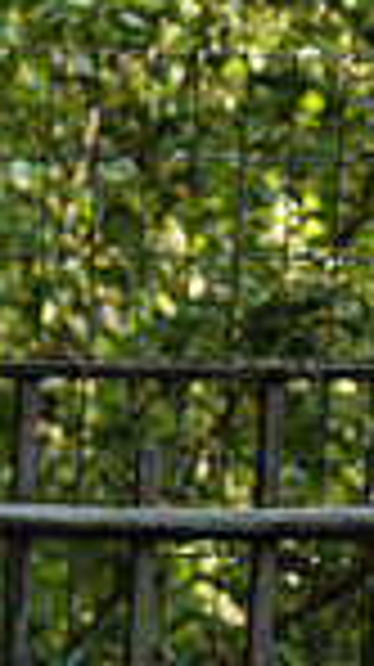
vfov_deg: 12.2
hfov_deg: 6.3
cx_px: -874
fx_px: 3039
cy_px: 821
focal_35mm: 172
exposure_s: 1/250
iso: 200
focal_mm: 35
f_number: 2.8
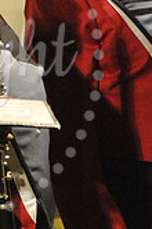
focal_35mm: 394
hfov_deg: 3.5
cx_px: -64
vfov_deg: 5.2
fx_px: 2495
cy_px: 58
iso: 6400
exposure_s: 1/200
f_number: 4
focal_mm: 112
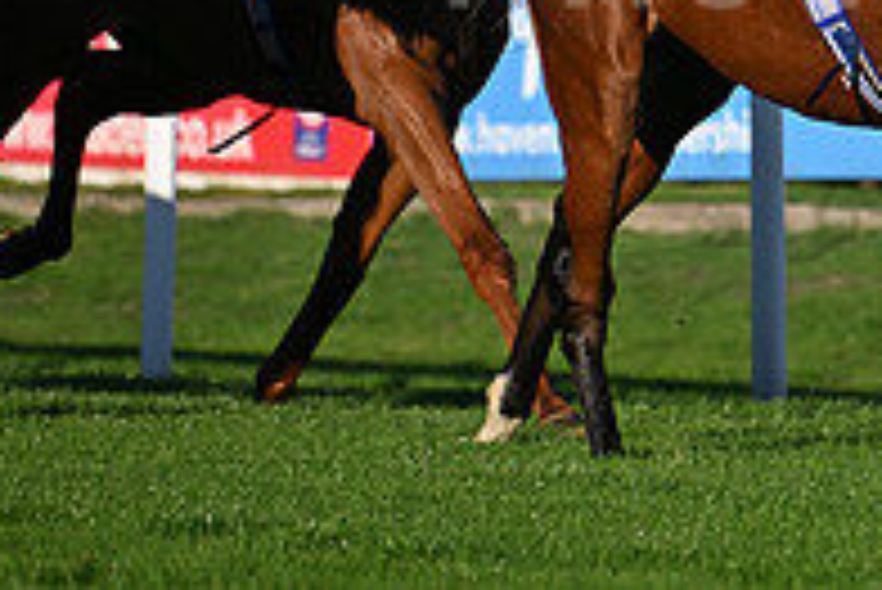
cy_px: -277
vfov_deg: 2.3
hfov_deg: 3.5
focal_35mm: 591
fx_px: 14490
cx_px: 1030
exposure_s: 1/6400
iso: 400
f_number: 4
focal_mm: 200
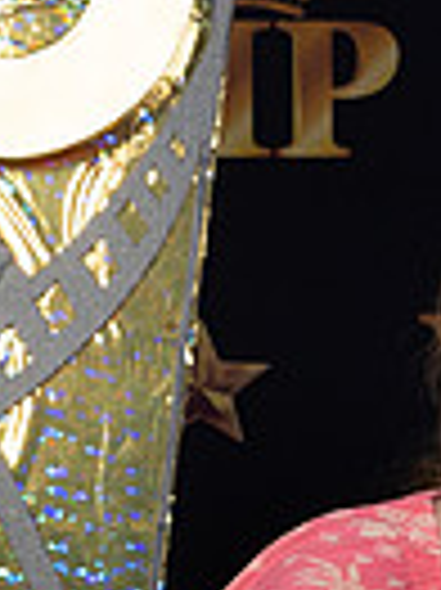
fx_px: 5870
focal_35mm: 345
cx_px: 1210
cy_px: 898
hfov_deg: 4.2
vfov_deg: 5.7
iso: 320
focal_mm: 49
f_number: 8
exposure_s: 1/100
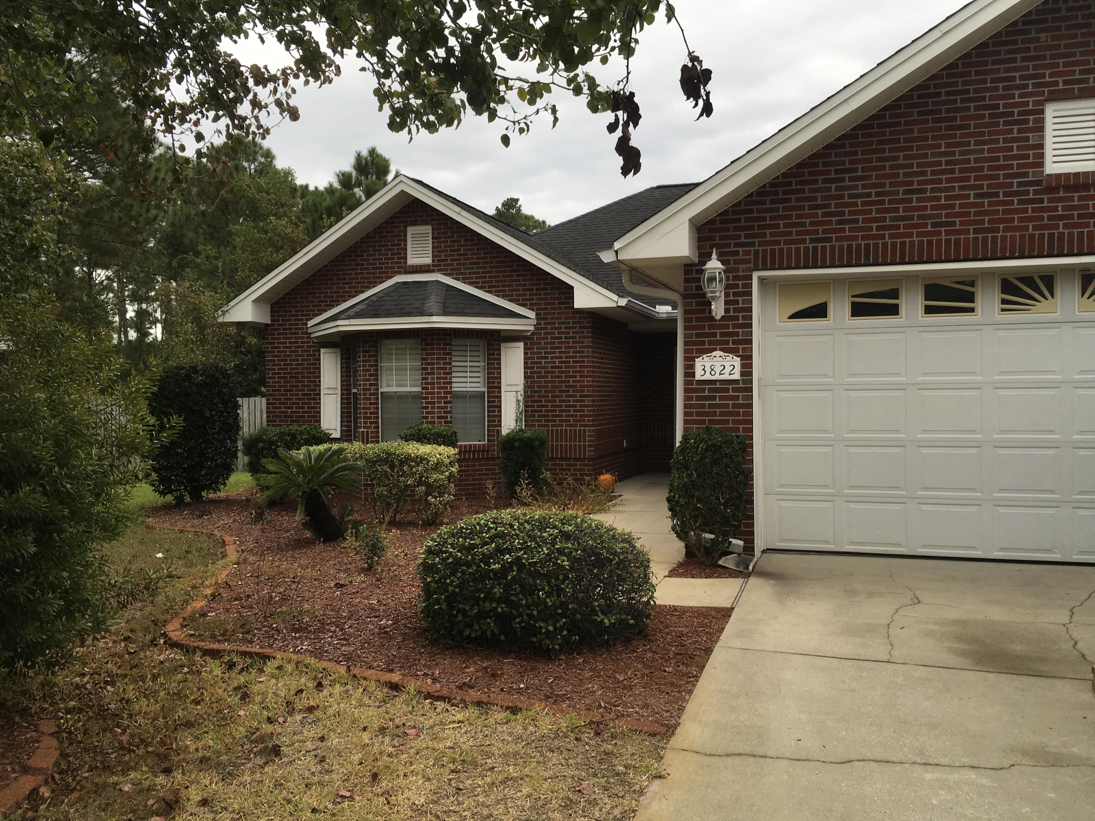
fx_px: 917
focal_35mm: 29
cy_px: 410
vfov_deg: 48.2
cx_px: 548
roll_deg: +0.4
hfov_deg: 61.7
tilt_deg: -2.9
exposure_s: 1/432
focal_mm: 4.15
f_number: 2.2
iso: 25
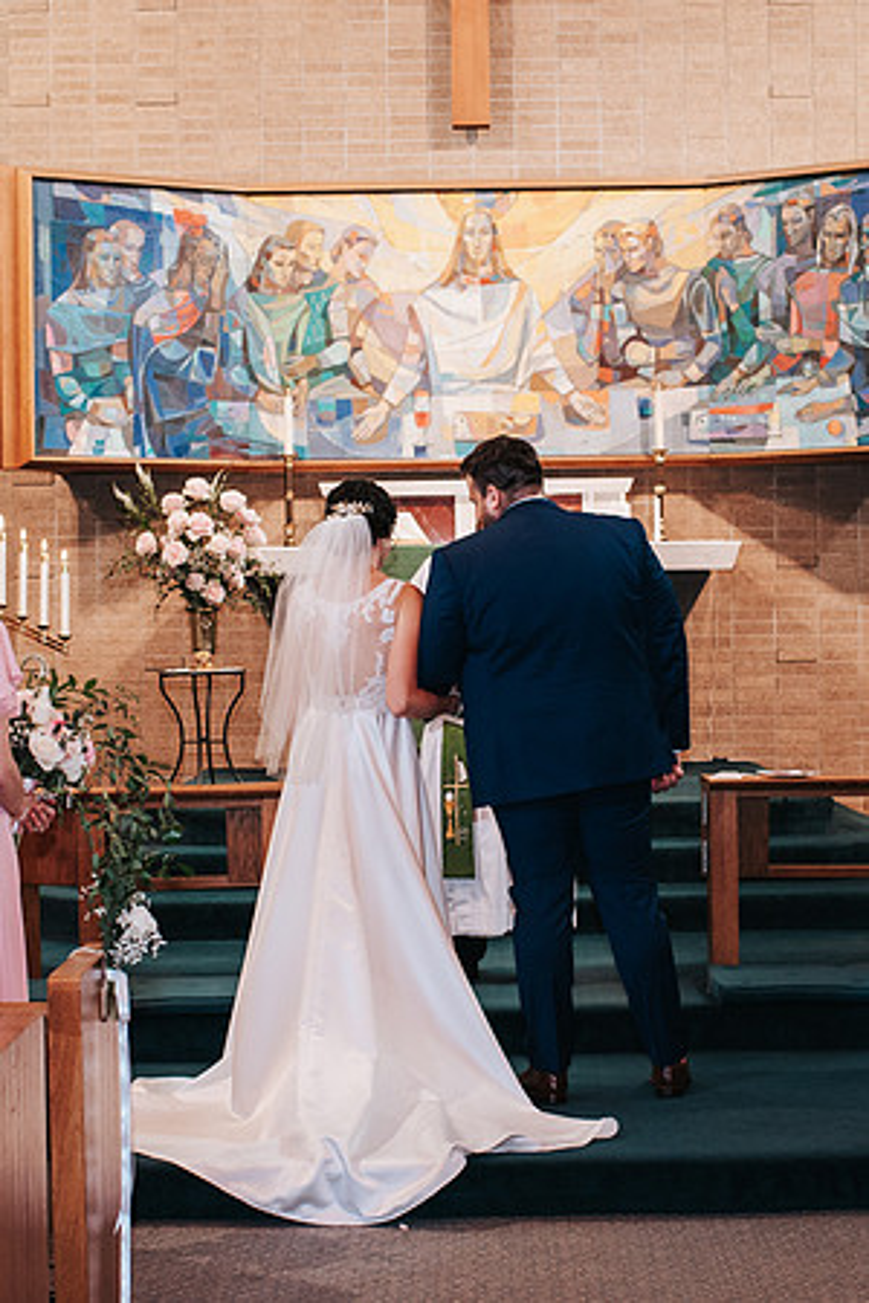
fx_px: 2623
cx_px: 439
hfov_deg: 18.8
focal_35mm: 72
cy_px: 693
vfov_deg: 27.9
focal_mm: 35
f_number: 3.2
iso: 800
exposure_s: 1/125
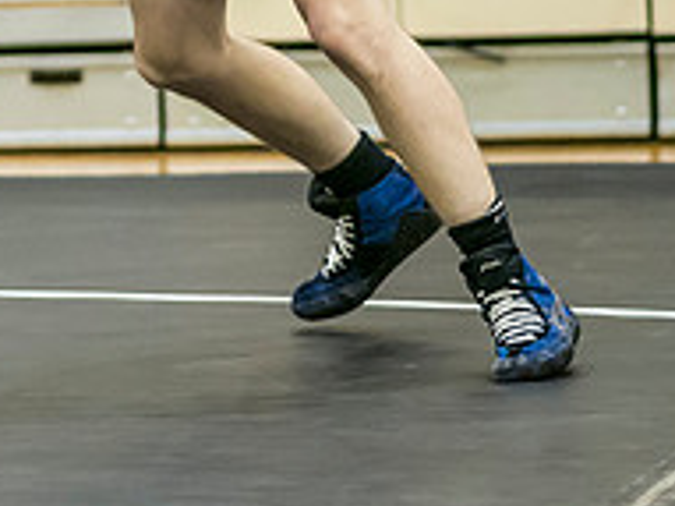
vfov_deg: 3.2
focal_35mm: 456
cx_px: -18
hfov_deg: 4.3
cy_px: -200
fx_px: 8886
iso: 3200
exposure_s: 1/800
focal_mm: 75
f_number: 1.8
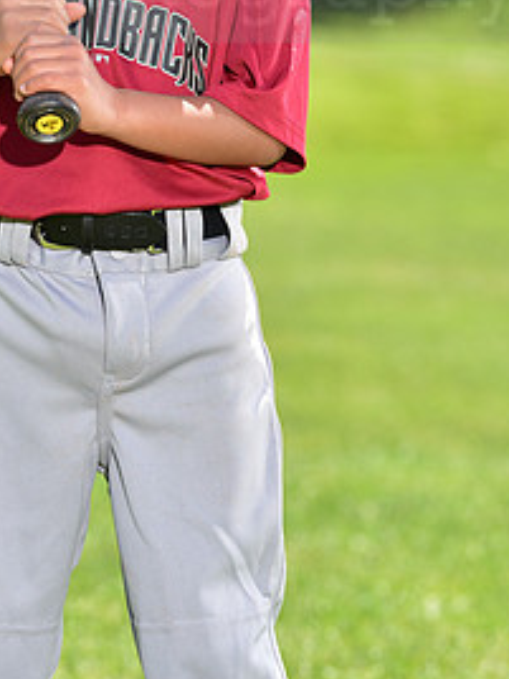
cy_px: -38
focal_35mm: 271
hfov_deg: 5.5
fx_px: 5313
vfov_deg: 7.3
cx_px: 186
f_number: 5
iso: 80
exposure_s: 1/200
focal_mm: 130
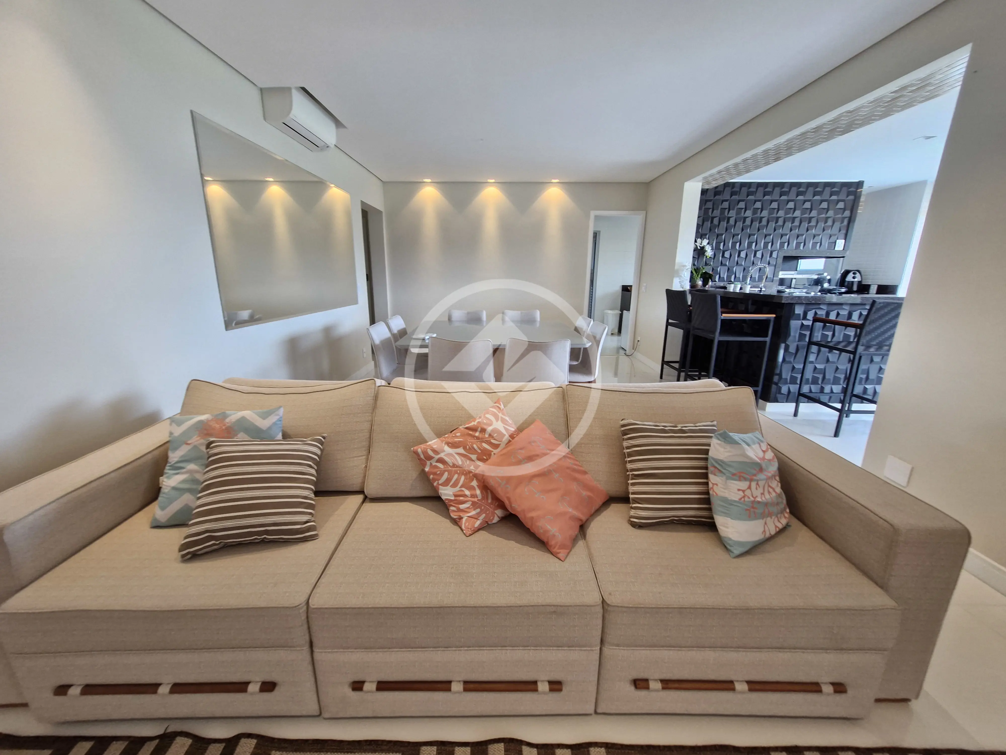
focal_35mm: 13
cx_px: 503
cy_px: 378
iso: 100
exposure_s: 1/60
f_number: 2.2
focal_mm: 1.74
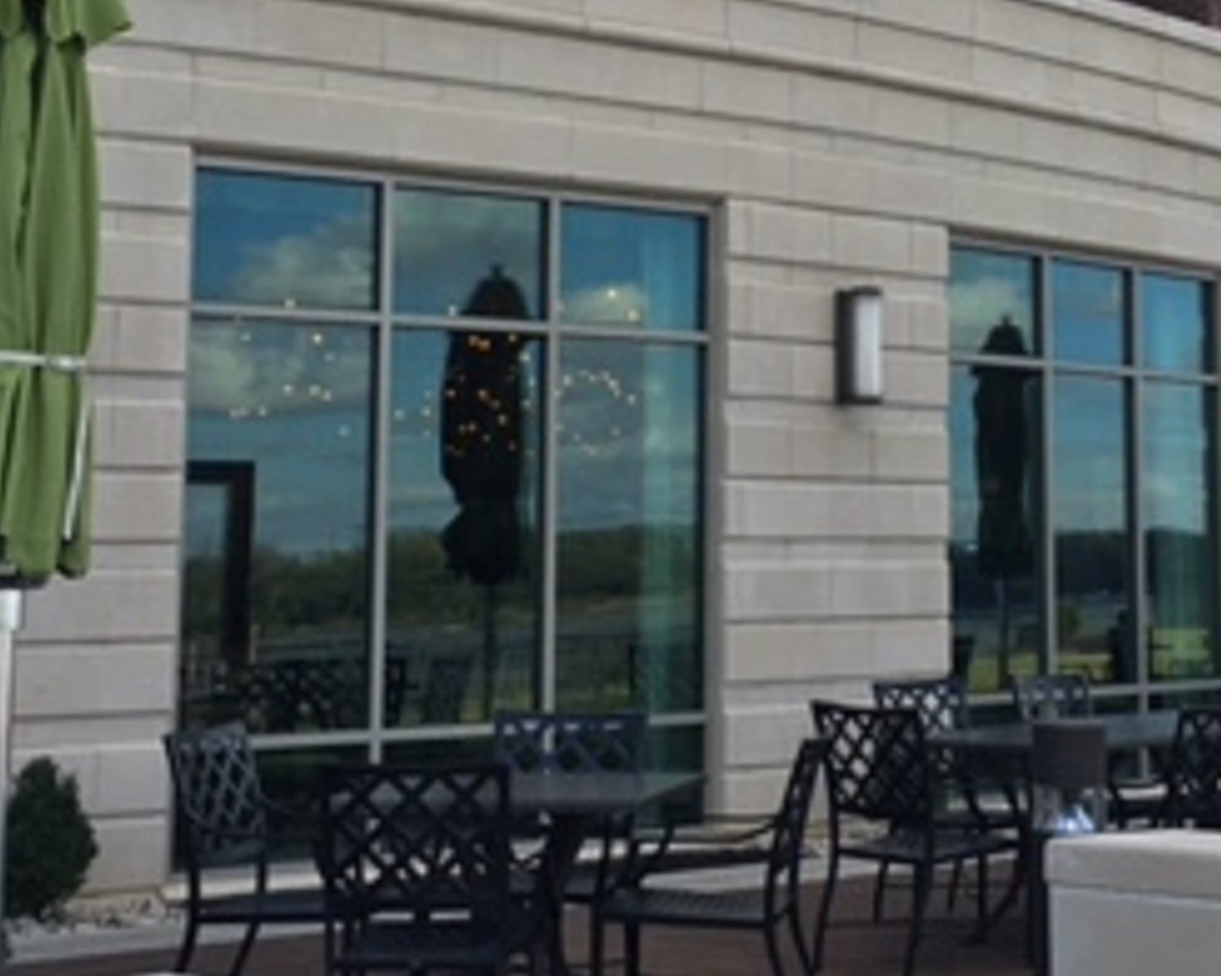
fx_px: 2674
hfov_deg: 25.4
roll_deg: +0.4
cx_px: 943
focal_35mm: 74
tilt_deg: +8.4
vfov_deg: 20.5
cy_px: 231
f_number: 2.2
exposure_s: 1/506
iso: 25
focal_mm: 4.15
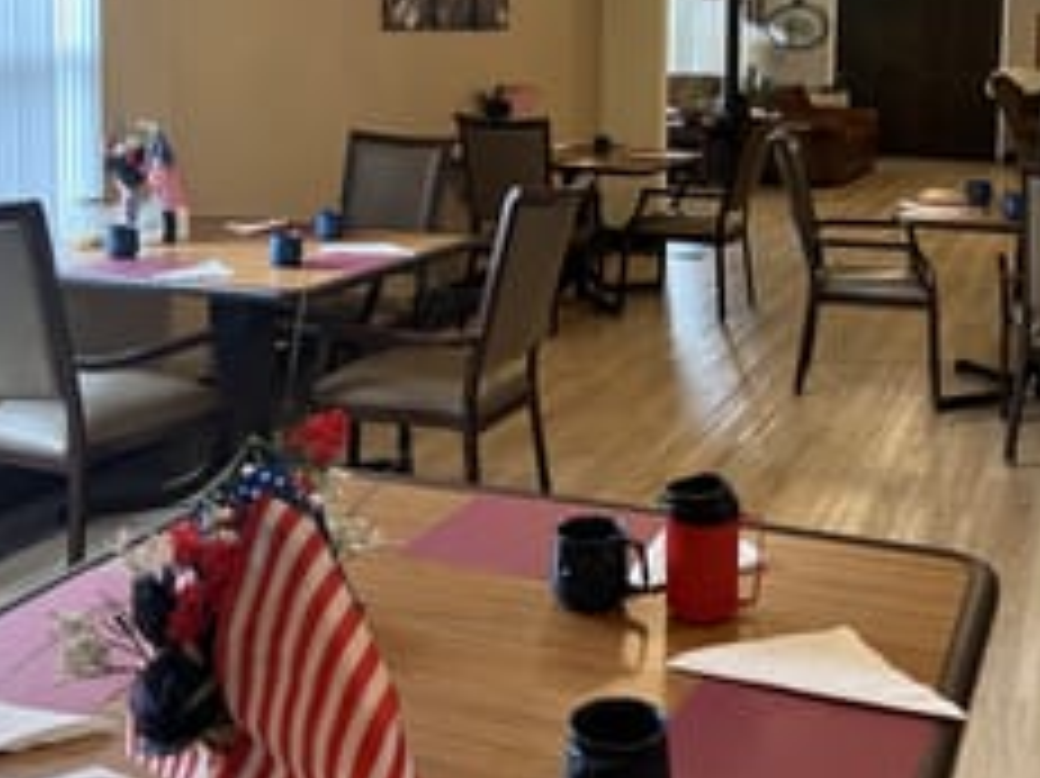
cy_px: 135
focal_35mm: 45
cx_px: 666
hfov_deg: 41.7
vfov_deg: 31.2
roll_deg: -1.0
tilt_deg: -5.4
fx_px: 1351
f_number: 1.5
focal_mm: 5.7
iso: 125
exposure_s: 1/60
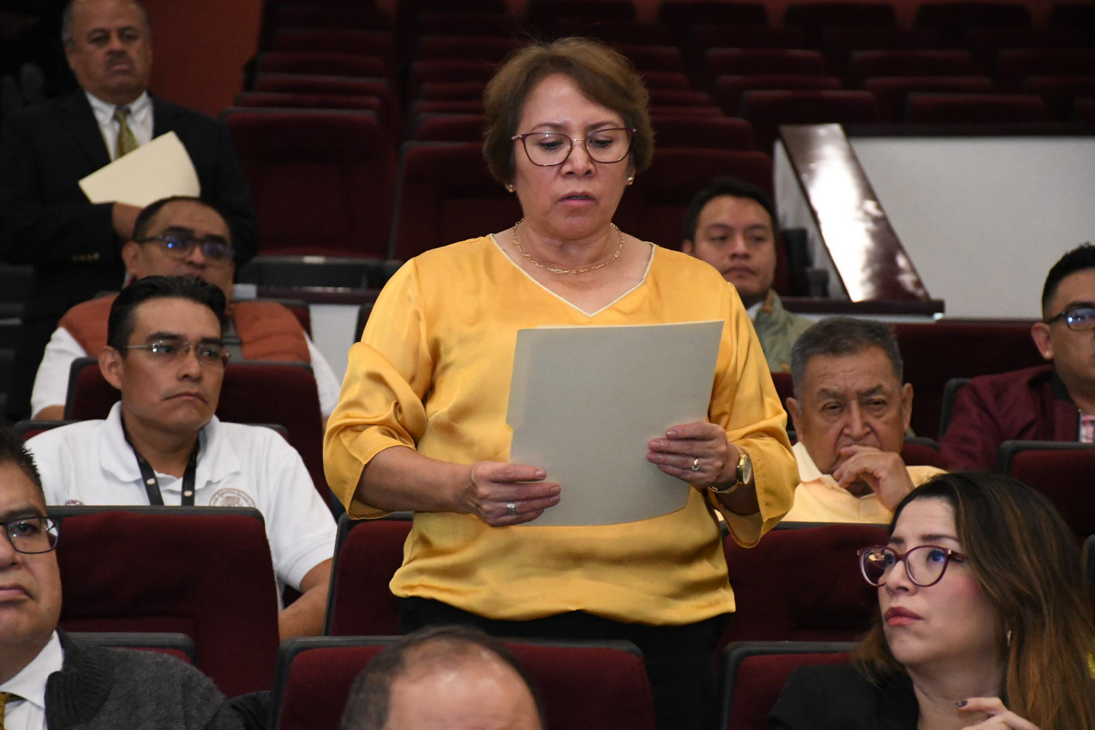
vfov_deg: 10.2
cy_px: 365
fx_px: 4106
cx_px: 548
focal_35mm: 135
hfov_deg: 15.2
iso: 6400
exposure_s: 1/125
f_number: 5.6
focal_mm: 90
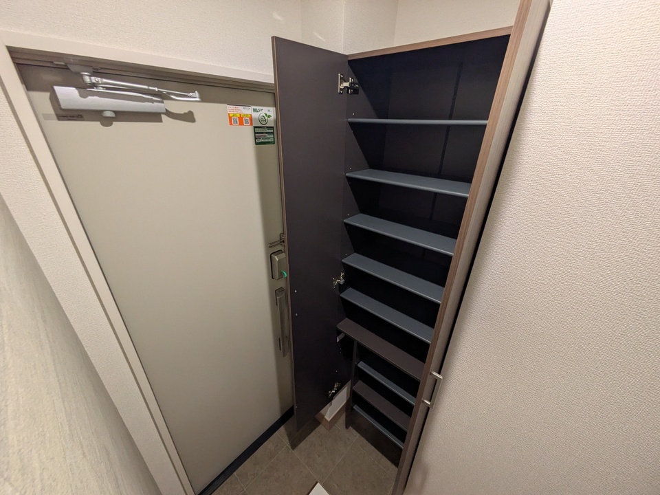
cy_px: 248
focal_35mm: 14
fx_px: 267
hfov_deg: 102.1
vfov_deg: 85.7
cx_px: 330
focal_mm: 1.83
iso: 200
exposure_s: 1/40
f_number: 2.2
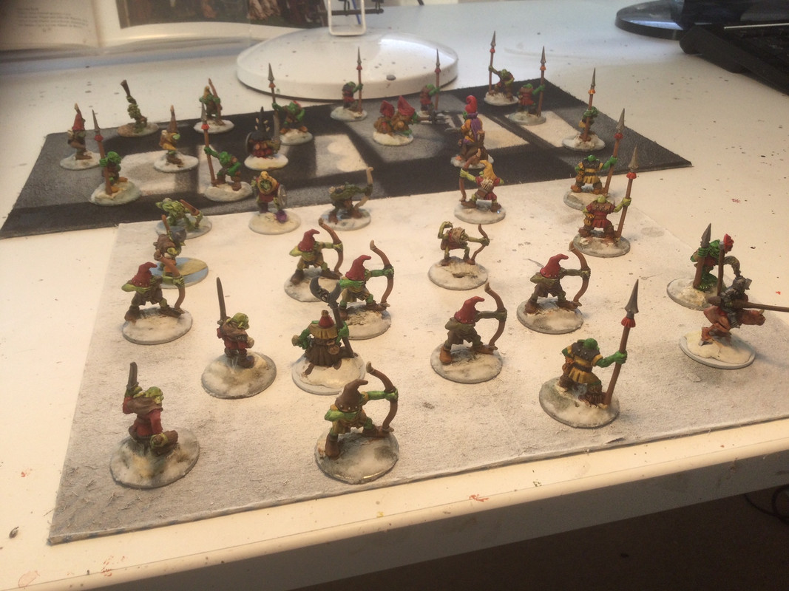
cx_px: 394
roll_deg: -0.7
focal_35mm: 31
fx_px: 707
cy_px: 296
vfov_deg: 45.4
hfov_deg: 58.4
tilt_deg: -32.8
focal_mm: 3.3
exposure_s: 1/100
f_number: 2.4
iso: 32
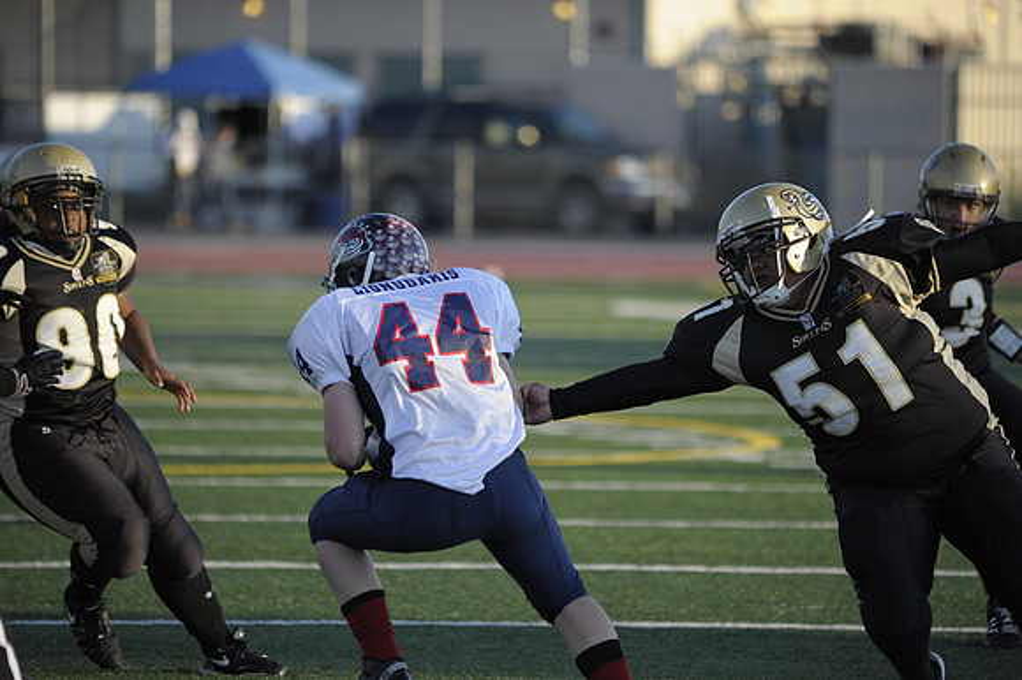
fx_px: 11349
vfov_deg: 3.4
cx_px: 511
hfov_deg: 5.2
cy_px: 340
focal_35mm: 400
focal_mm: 400
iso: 1100
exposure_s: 1/1000
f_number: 6.3
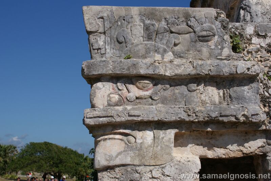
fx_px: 396
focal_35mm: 52
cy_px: 90
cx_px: 136
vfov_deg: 25.8
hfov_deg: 37.8
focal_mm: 35
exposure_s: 1/1000
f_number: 5.6
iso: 100
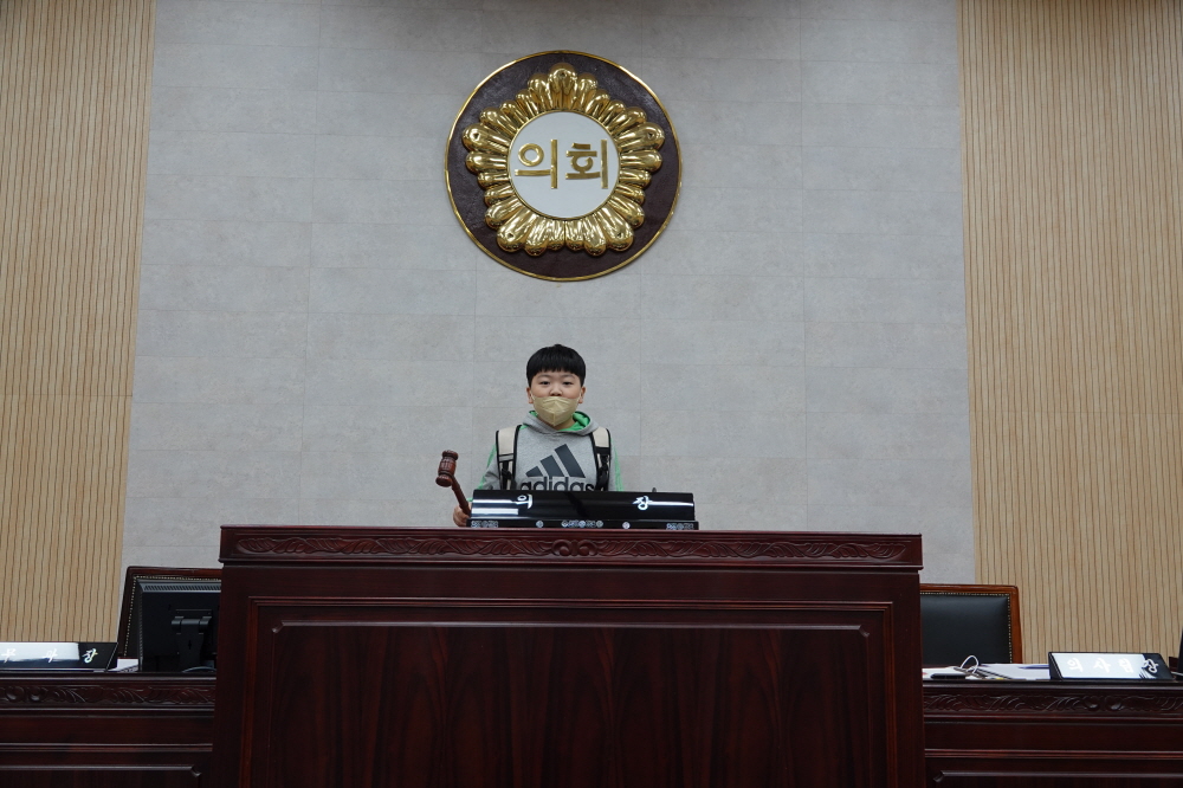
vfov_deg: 42.3
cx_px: 592
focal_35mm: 31
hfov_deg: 60.3
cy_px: 394
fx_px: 1018
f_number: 2.8
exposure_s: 1/40
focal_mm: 11.51
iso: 125
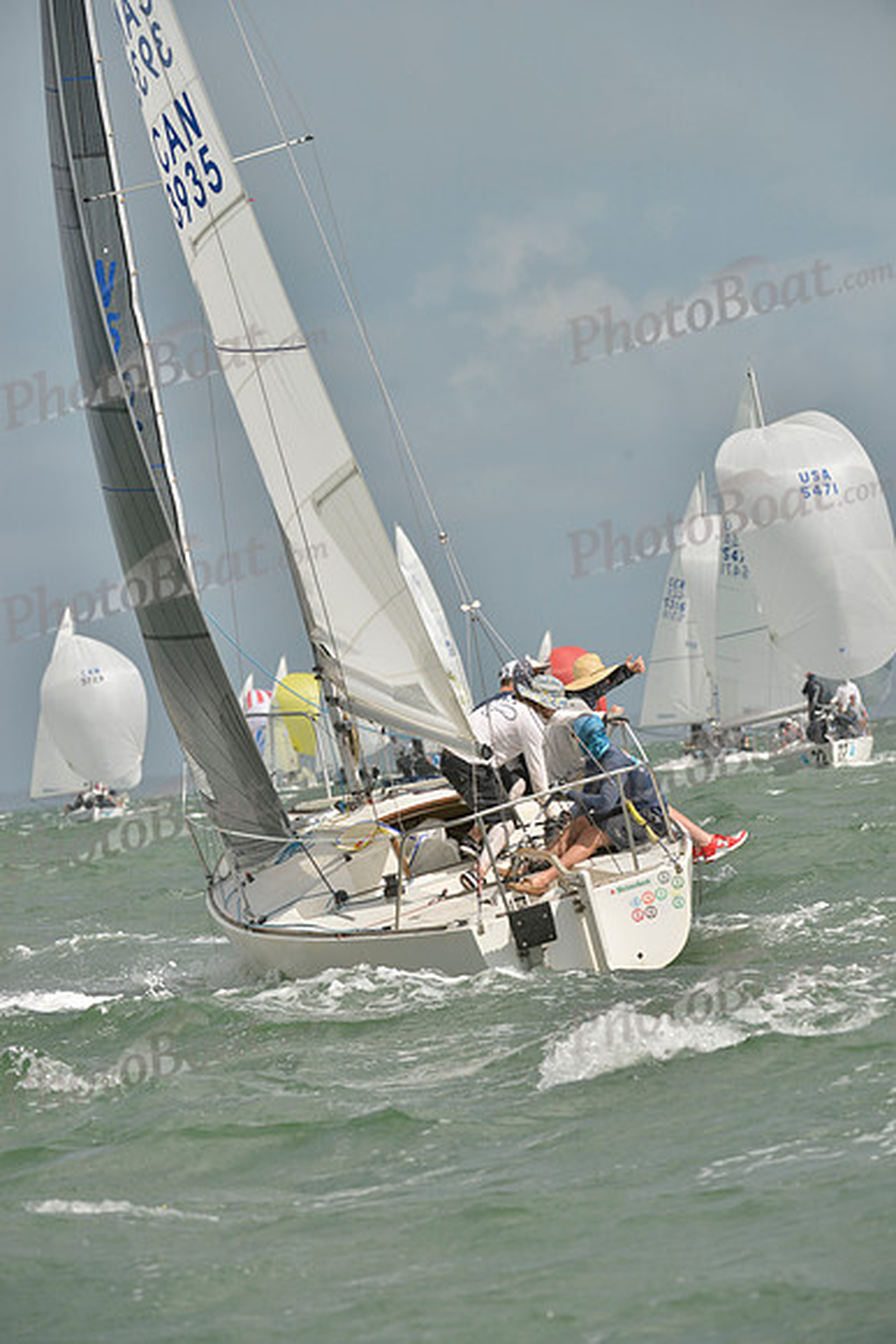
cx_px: 448
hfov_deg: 6.9
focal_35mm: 200
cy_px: 672
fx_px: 7462
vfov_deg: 10.3
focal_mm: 200
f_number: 9
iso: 280
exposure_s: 1/1000
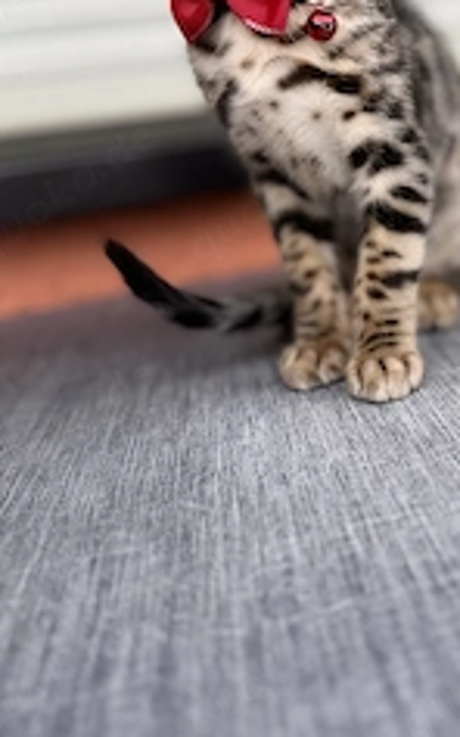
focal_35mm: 43
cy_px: 239
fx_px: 863
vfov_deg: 45.5
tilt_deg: -5.7
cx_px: 392
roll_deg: +7.7
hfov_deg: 28.9
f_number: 1.78
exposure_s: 1/121
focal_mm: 6.76
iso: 80
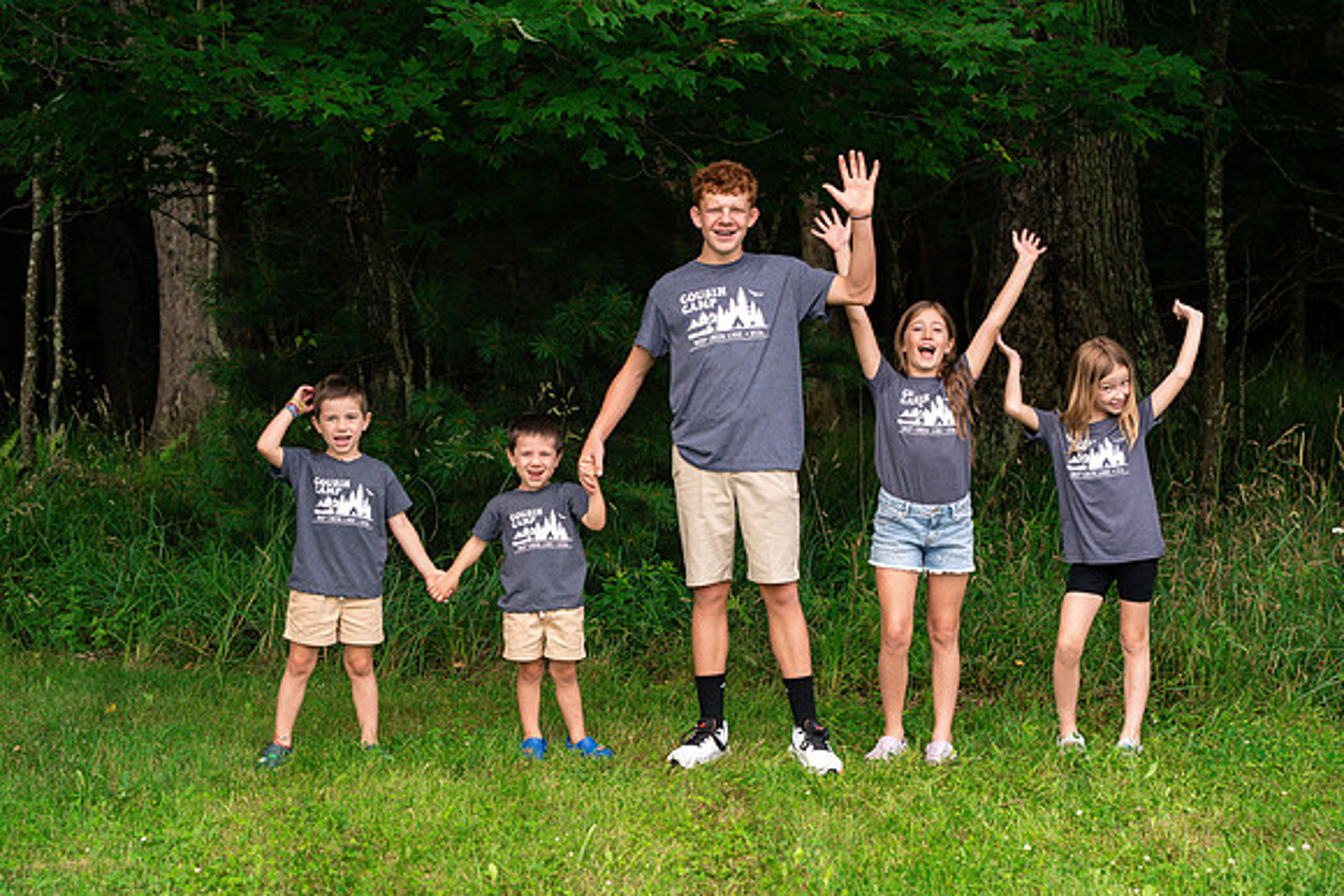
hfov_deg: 21.9
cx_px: 620
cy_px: 481
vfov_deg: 14.7
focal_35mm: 93
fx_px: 3481
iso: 400
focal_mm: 85
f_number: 4.5
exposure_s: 1/800
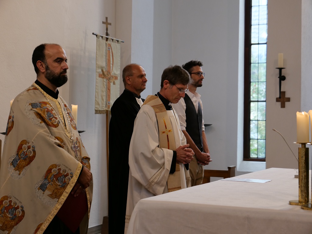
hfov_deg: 26.0
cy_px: 117
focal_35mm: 75
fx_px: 676
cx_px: 156
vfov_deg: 19.6
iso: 640
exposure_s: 1/125
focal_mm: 34
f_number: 2.8
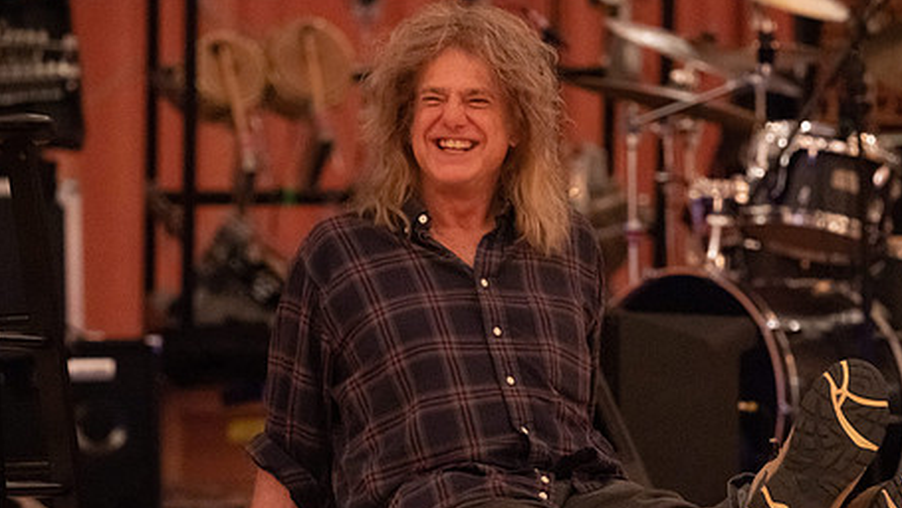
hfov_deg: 9.2
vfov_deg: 5.2
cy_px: 249
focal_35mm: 235
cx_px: 506
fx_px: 5621
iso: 20000
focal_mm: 176
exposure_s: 1/160
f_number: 4.5
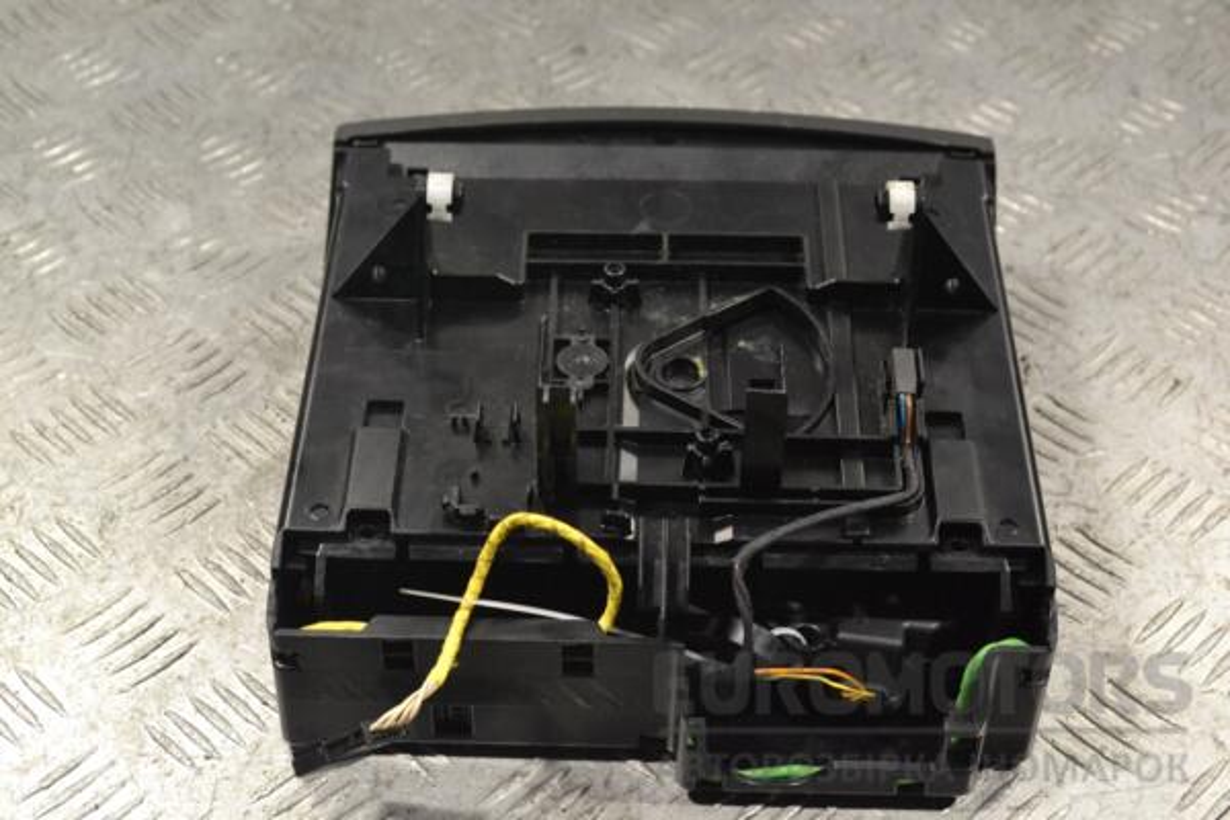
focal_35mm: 63
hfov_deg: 31.9
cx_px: 615
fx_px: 2152
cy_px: 410
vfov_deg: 21.6
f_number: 8
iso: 3200
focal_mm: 42
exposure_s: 1/250
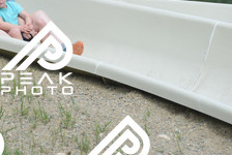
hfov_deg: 5.9
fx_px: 2246
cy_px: 51
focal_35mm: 348
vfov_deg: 4.0
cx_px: 41
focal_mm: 195
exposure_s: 1/640
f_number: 6.3
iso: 400
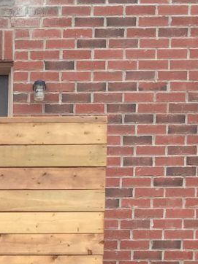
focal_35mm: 154
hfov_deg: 9.4
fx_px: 1176
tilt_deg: -2.7
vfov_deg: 11.7
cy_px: 498
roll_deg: -1.6
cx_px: -83
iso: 32
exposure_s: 1/247
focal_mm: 4.15
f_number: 2.2
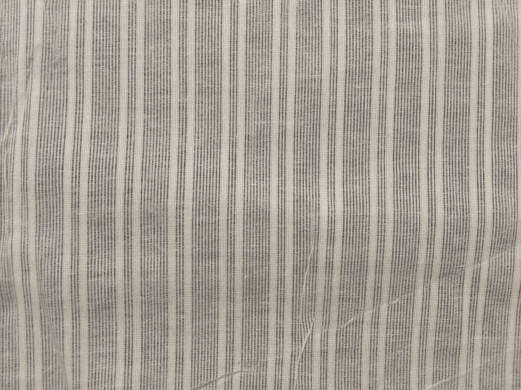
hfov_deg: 67.3
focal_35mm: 26
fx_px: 391
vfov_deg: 53.1
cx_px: 260
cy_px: 195
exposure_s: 1/100
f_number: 2
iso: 100
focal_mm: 2.78
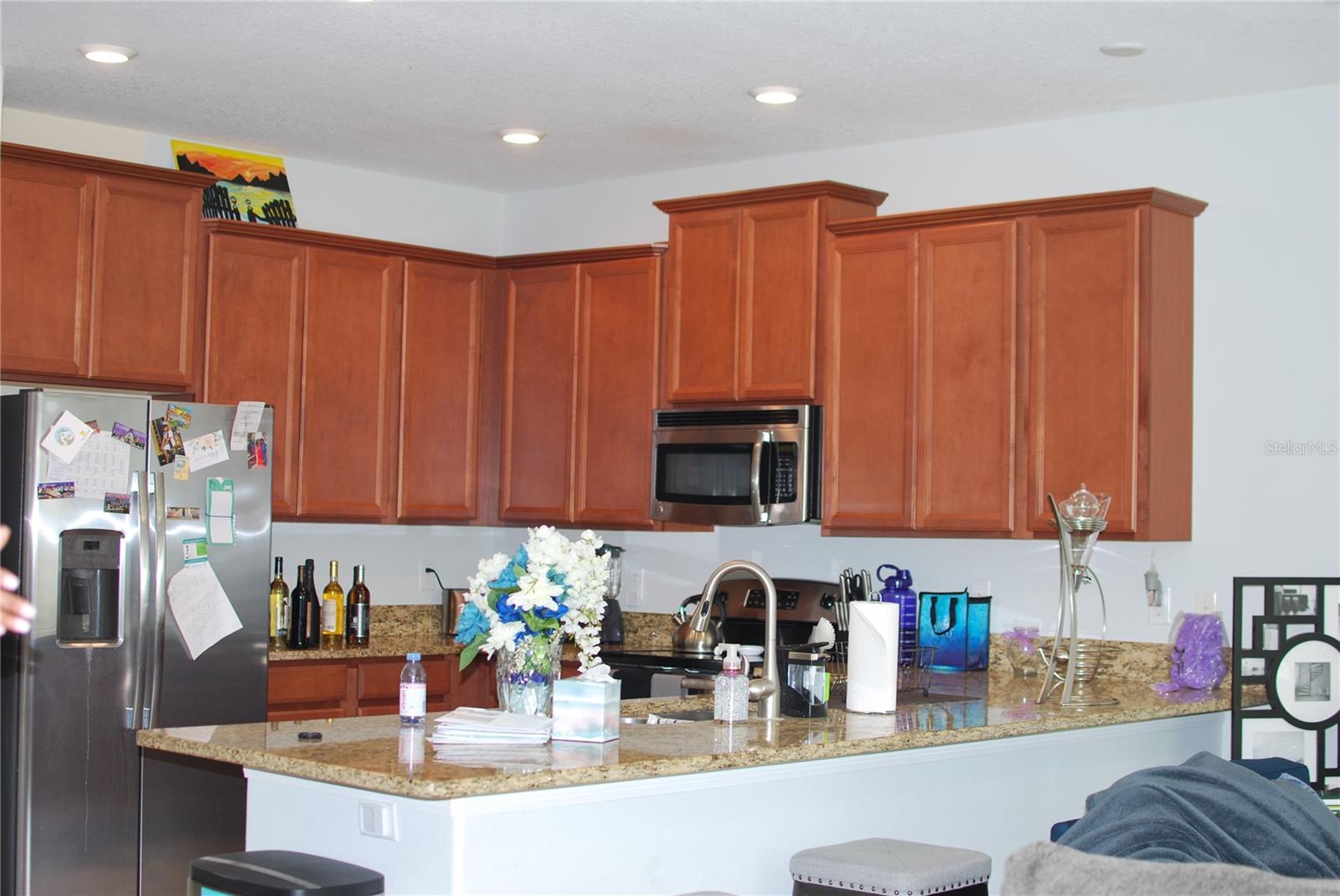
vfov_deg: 25.8
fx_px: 1956
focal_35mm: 52
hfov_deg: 37.8
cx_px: 670
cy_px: 448
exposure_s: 1/60
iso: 200
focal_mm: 35
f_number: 2.8
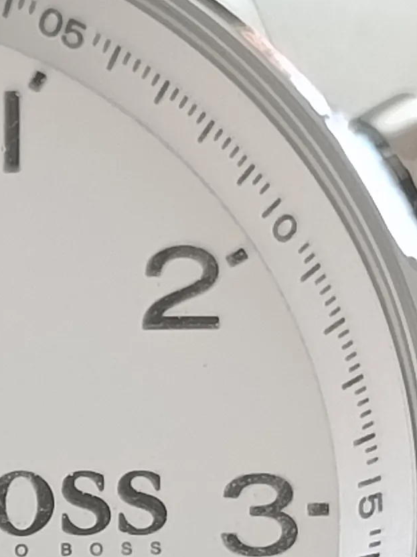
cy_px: 814
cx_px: -203
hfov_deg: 6.4
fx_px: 3711
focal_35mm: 231
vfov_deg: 8.4
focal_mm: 5.24
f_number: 1.7
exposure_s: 1/100
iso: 435
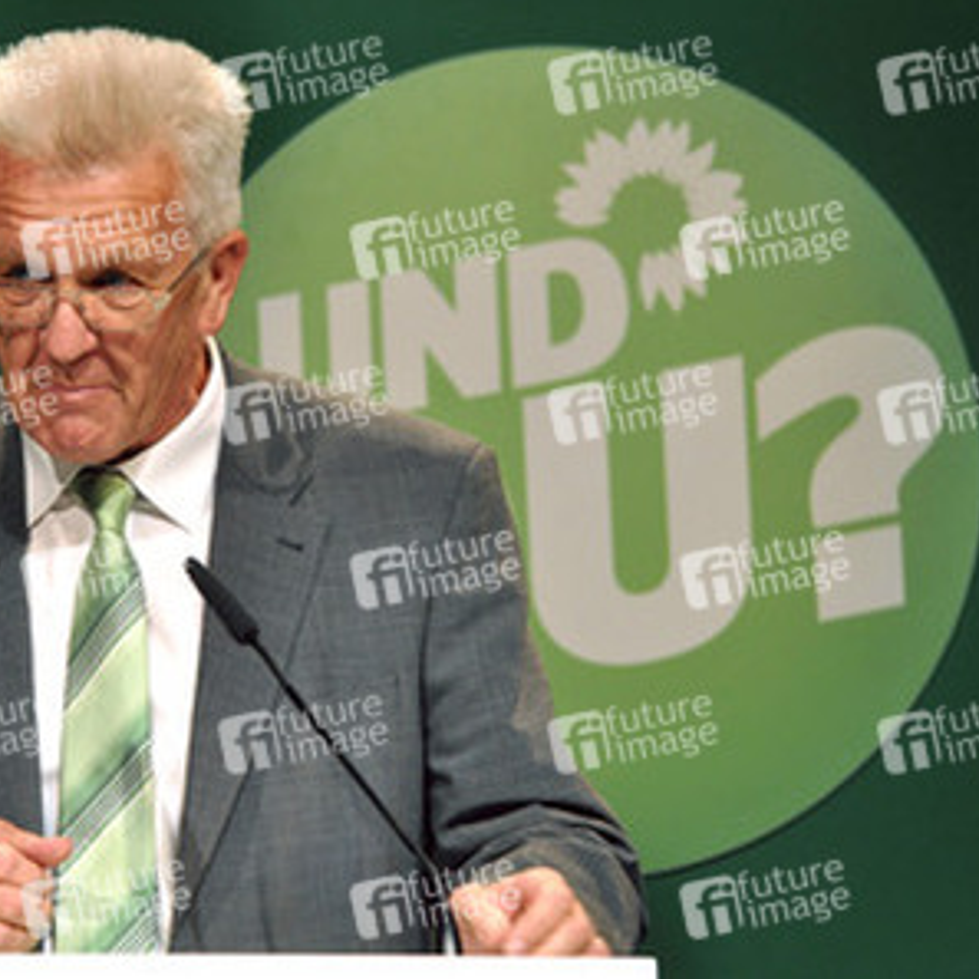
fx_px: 7551
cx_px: 348
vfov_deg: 7.4
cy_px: 488
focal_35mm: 236
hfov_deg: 7.4
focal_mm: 122
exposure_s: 1/160
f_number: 6.3
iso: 800
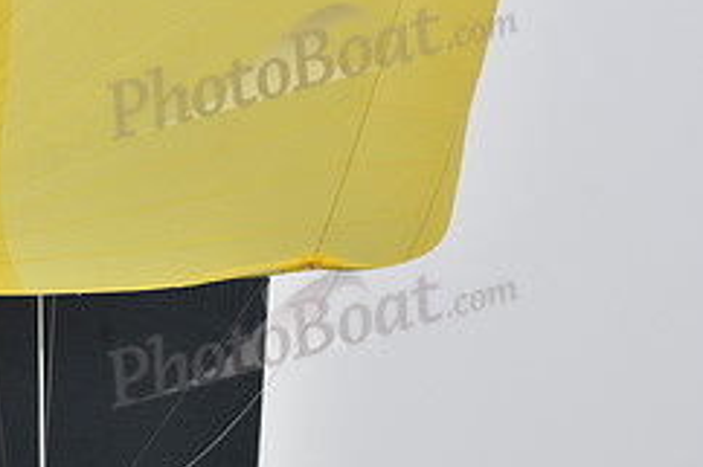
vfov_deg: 5.7
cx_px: -41
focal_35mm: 240
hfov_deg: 8.5
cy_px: 524
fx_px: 4683
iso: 250
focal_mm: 100
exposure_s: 1/1250
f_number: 8
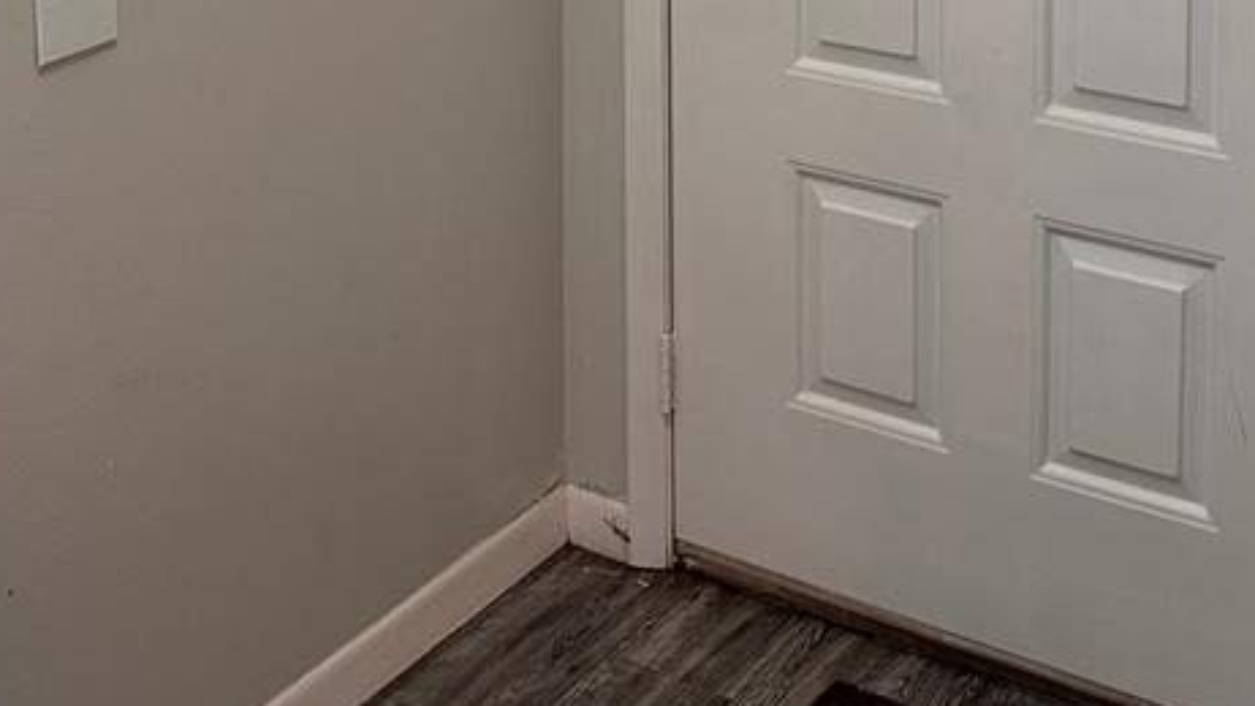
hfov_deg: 36.0
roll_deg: +0.6
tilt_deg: -6.3
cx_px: 617
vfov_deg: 18.7
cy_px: -304
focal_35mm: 58
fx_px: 1930
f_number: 1.78
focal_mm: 6.86
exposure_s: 1/60
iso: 125
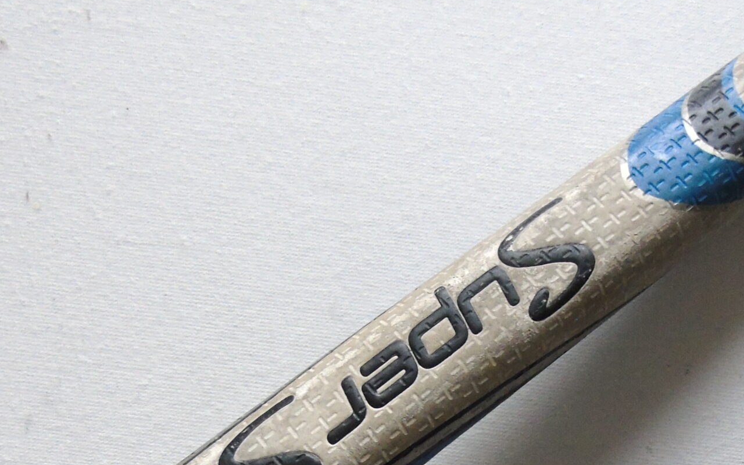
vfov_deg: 23.3
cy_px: 475
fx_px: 1075
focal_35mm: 53
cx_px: 428
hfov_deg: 38.1
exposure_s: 1/30
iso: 400
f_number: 3.4
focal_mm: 4.4
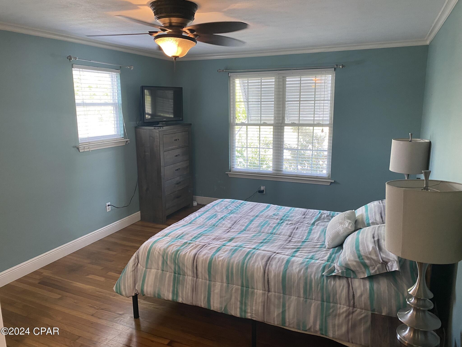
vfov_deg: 53.1
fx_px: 347
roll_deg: +0.7
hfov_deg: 67.3
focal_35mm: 26
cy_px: 174
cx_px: 231
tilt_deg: -10.9
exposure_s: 1/60
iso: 125
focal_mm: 4.25
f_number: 1.8
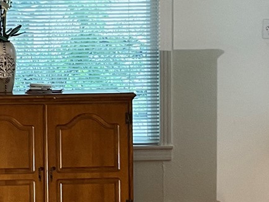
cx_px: 74
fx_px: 1064
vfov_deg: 10.8
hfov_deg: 14.4
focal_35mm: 137
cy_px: 114
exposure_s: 1/60
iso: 100
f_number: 1.8
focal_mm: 3
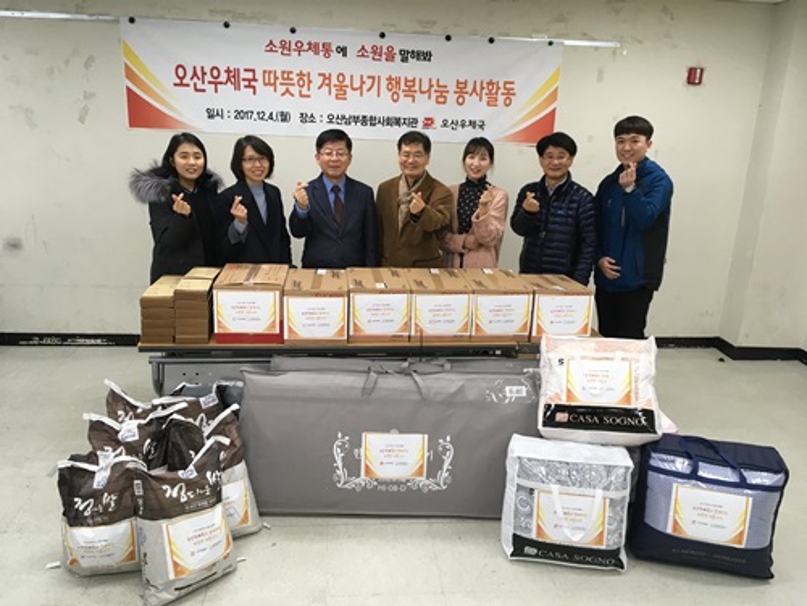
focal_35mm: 29
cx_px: 404
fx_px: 676
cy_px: 303
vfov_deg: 48.2
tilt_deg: -16.1
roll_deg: -1.9
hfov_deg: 61.7
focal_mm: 4.15
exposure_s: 1/30
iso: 32
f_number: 2.2
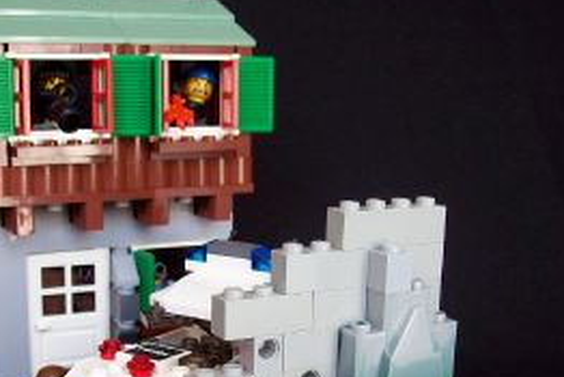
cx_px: 172
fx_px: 893
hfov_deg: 34.6
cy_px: 296
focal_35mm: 57
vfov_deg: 23.5
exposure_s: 1/39.5
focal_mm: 6
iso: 80
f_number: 2.7
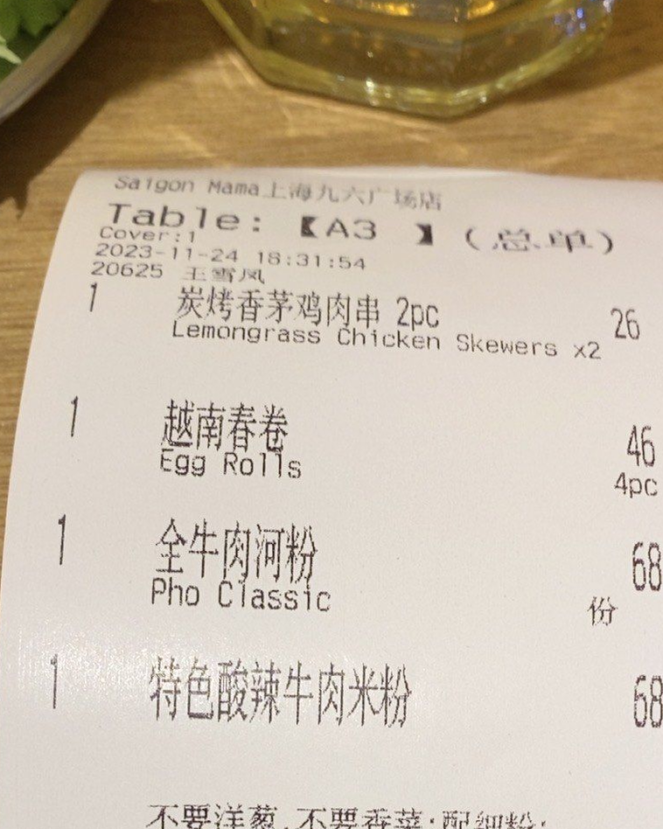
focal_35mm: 89
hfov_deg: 17.2
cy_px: 603
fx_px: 2184
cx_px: 440
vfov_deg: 21.3
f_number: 1.8
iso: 40
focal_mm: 4.25
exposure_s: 1/49
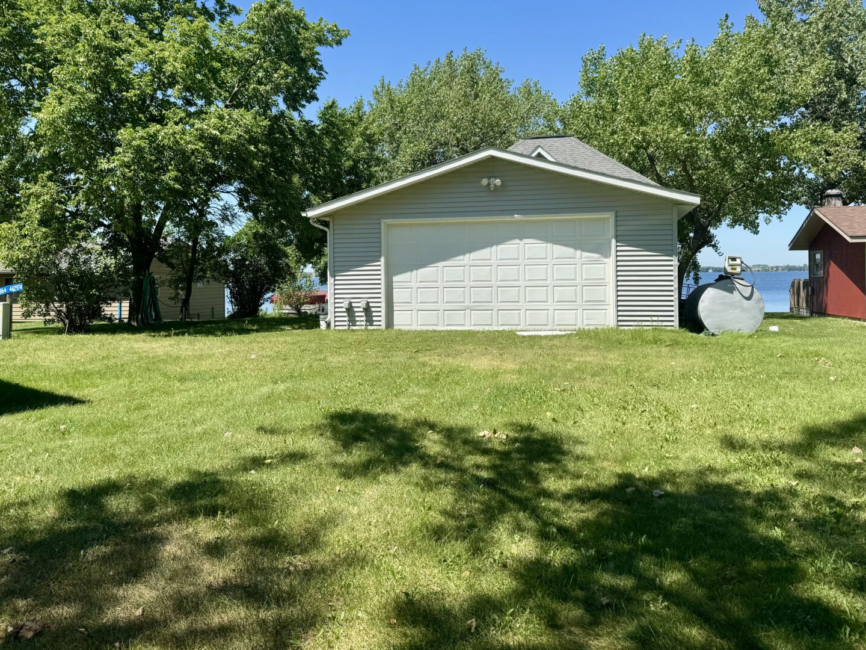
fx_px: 801
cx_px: 420
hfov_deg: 56.8
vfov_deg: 44.0
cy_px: 275
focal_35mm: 32
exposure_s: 1/2653
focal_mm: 6.76
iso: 80
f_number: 1.78
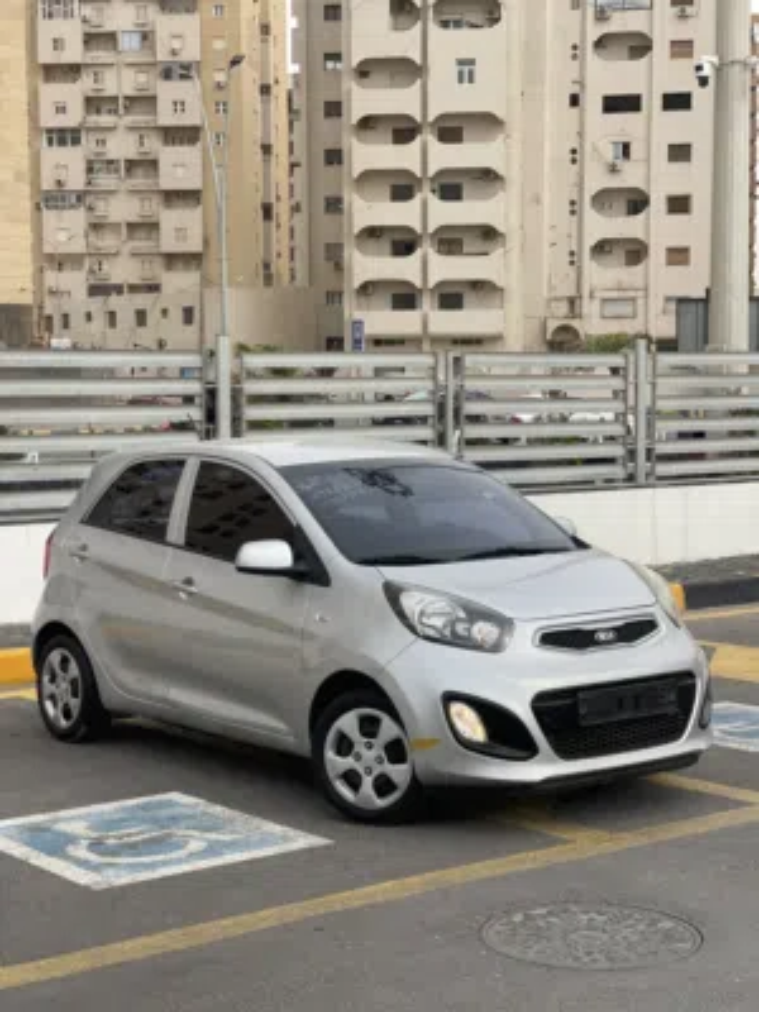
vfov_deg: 30.3
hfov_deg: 22.9
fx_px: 1871
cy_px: 506
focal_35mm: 64
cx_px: 380
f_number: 2.2
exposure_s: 1/622
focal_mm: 7.5
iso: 32
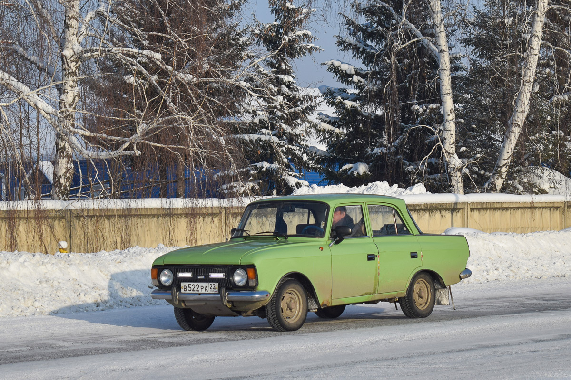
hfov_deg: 24.6
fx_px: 1308
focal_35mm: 82
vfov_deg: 16.6
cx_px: 286
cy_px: 190
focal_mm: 55
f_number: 6.3
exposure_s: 1/800
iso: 100
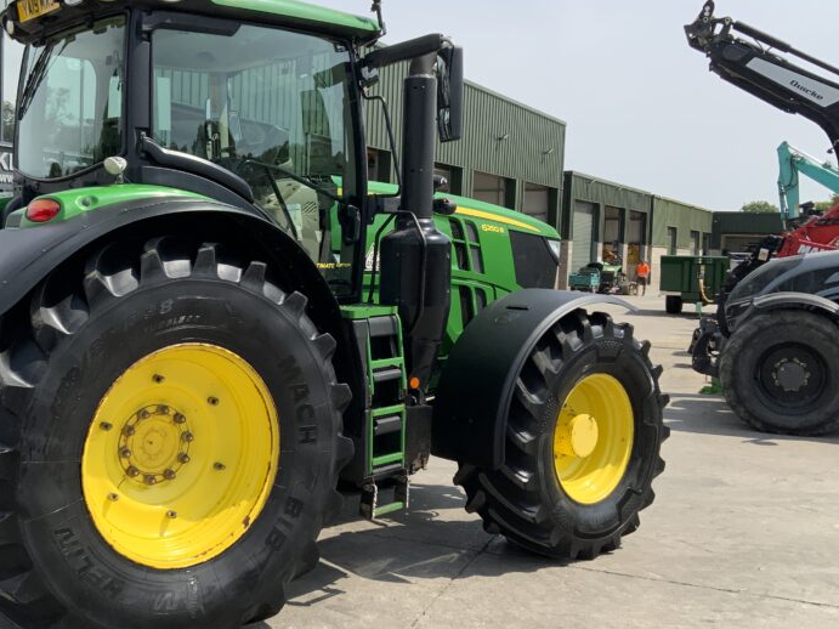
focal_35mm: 43
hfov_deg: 43.5
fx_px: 1042
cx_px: 313
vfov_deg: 33.6
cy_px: 300
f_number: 1.8
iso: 16
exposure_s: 1/1730
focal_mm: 3
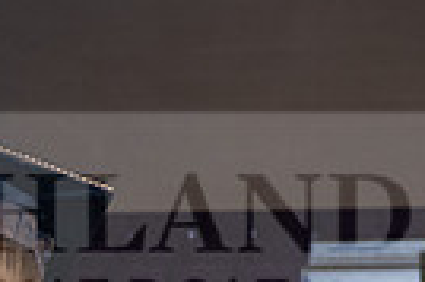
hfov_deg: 7.0
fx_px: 3372
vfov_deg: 4.7
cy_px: 496
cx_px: -393
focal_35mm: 286
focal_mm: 66
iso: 1600
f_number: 6.3
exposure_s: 1/200
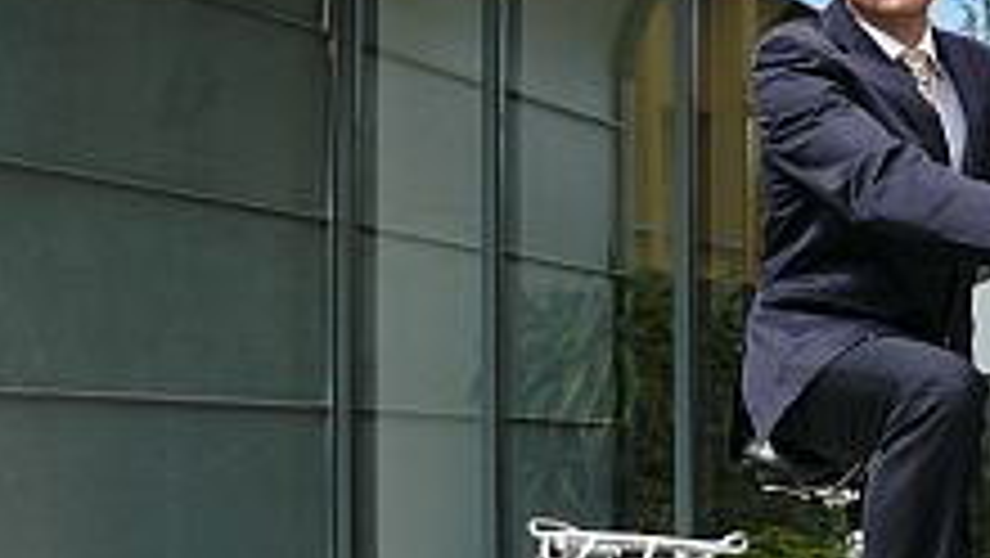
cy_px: 405
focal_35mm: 78
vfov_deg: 15.5
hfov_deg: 25.7
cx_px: 999
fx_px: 2049
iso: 100
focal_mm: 7.4
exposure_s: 1/640
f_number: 2.8
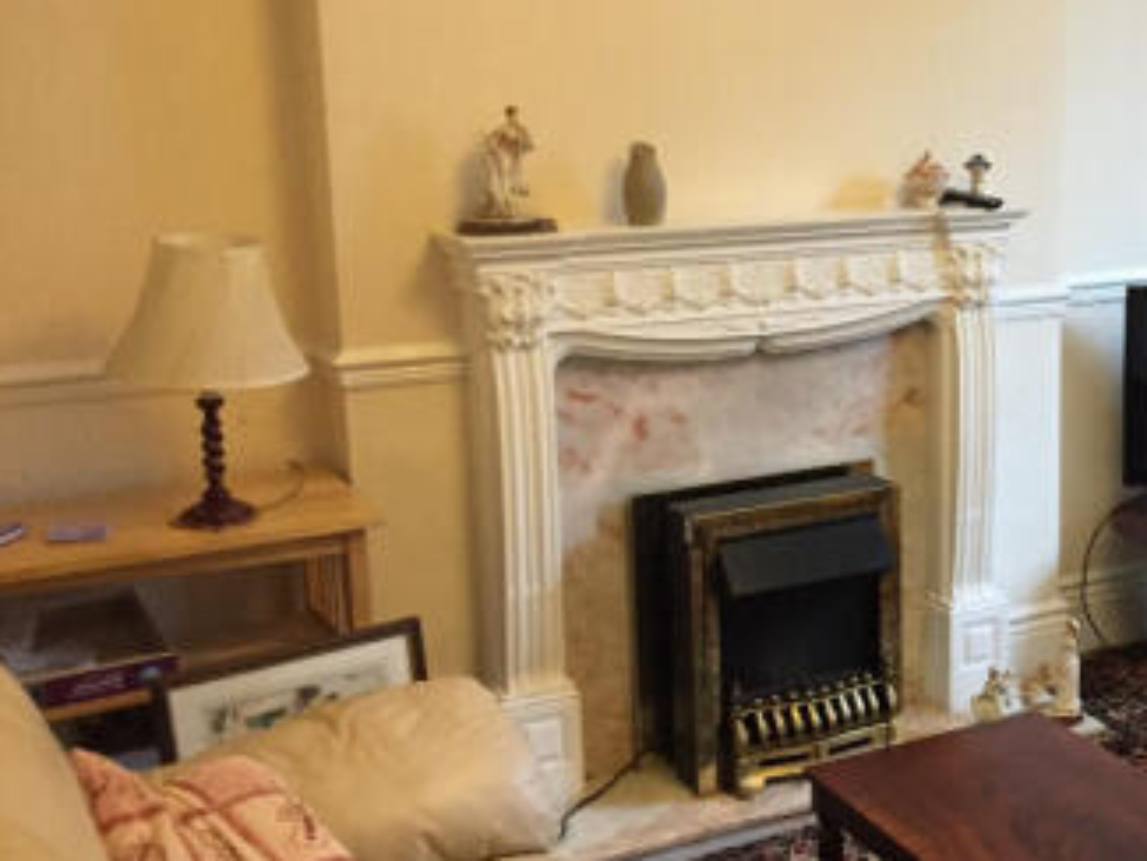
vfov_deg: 28.0
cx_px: 1022
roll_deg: +0.0
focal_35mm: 52
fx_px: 1724
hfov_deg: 34.8
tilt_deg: -12.3
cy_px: 393
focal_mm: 4.15
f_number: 2.2
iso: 320
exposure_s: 1/33
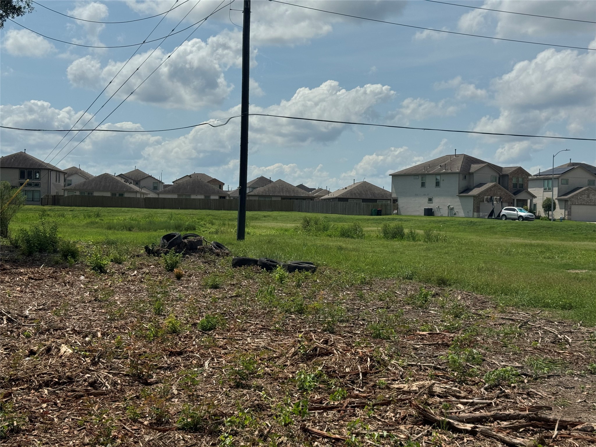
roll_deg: -2.0
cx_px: 298
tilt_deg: -1.2
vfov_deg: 30.3
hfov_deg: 39.7
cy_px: 224
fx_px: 826
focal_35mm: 48
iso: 64
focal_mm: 6.76
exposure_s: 1/7937
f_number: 1.78
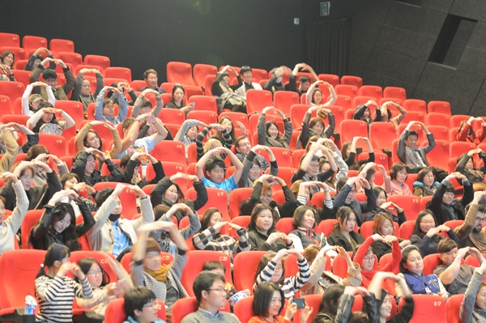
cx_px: 243
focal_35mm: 105
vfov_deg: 13.0
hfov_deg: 19.5
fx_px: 1416
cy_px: 162
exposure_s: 1/5
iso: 640
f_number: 2.8
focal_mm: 70
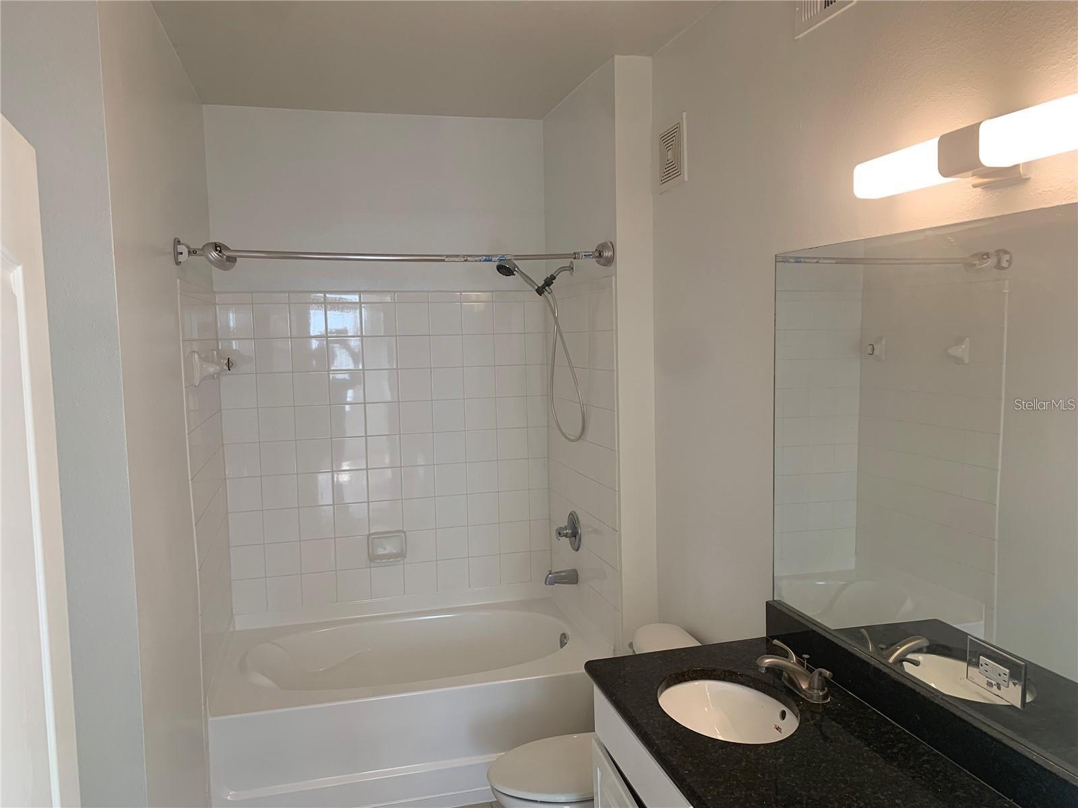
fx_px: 810
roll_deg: +1.8
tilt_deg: -4.7
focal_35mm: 26
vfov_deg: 53.1
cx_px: 539
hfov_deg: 67.3
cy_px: 404
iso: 64
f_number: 1.8
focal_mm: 4.25
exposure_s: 1/60
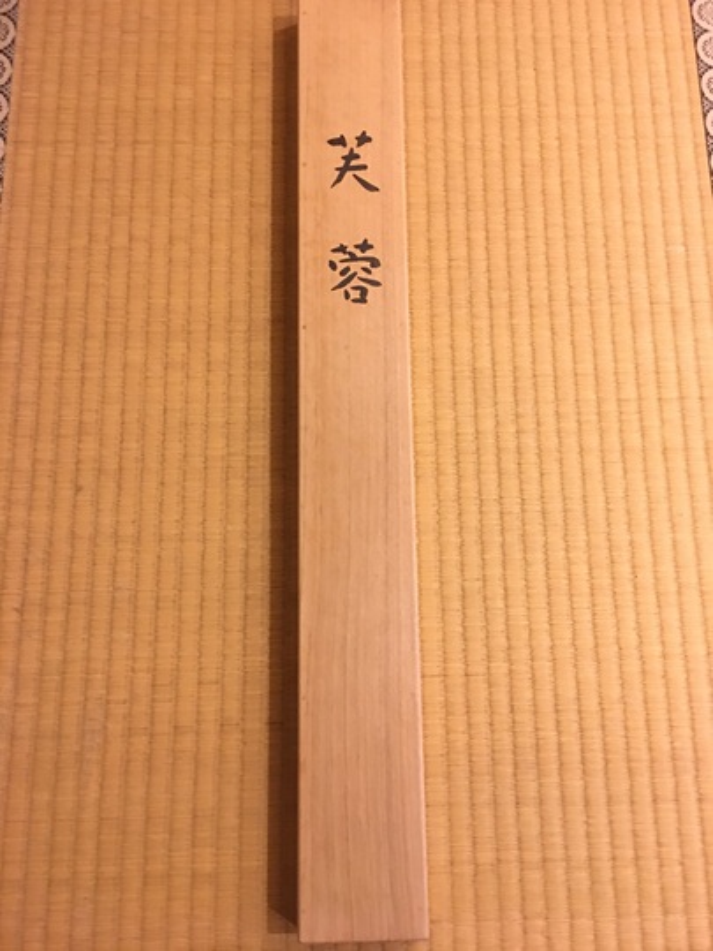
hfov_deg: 48.2
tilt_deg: -77.7
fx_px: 796
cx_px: 356
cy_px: 476
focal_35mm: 29
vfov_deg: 61.7
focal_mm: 4.15
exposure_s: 1/4
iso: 100
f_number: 2.2
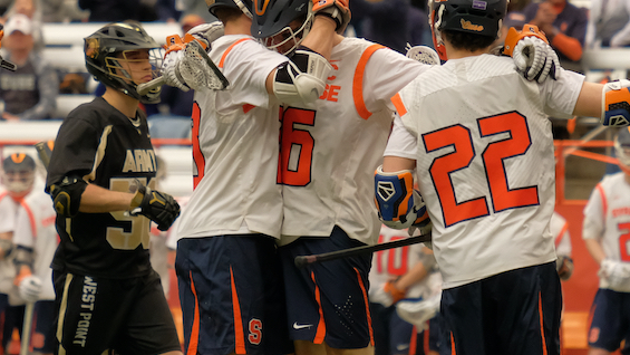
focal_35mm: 584
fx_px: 9757
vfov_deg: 2.1
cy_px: 107
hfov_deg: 3.7
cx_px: 256
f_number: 4.8
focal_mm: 200
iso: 3200
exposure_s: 1/1000
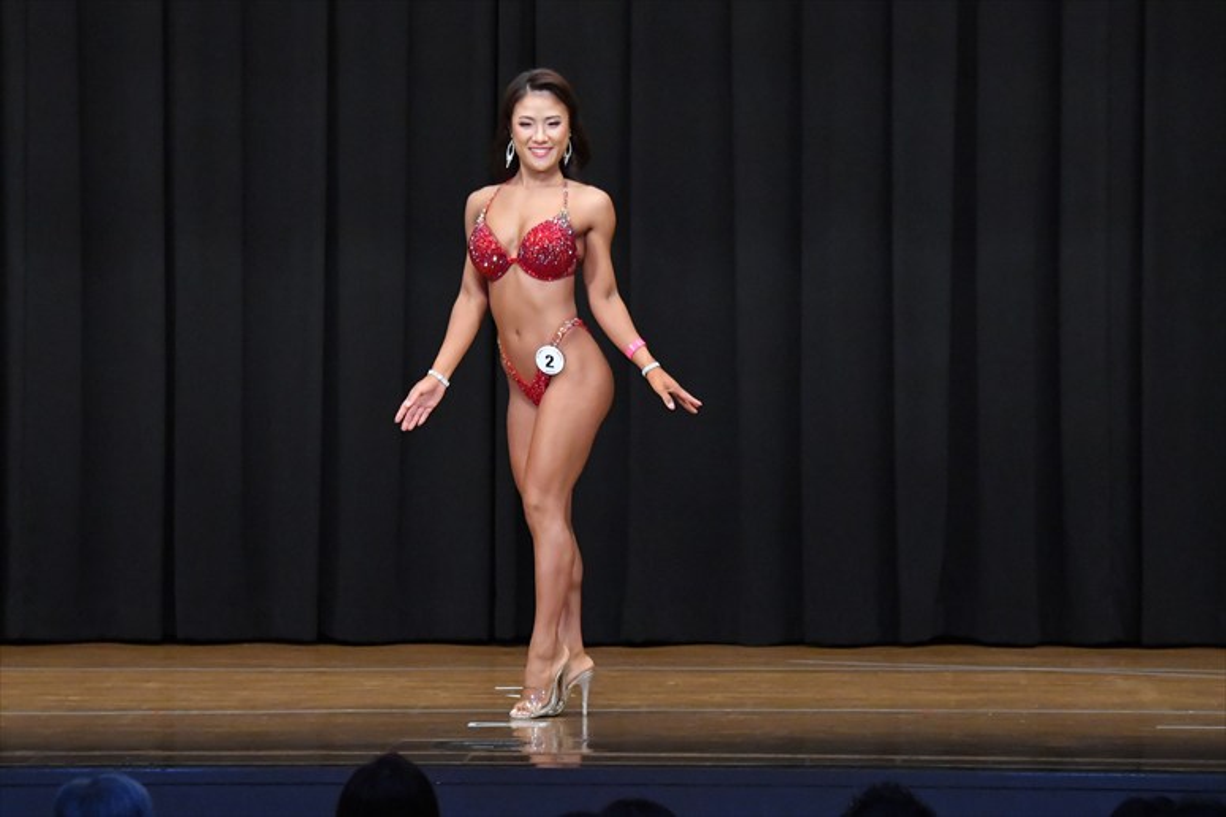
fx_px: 7387
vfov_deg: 6.3
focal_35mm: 217
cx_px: 613
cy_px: 408
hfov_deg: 9.5
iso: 8000
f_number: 5.6
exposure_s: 1/400
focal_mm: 145
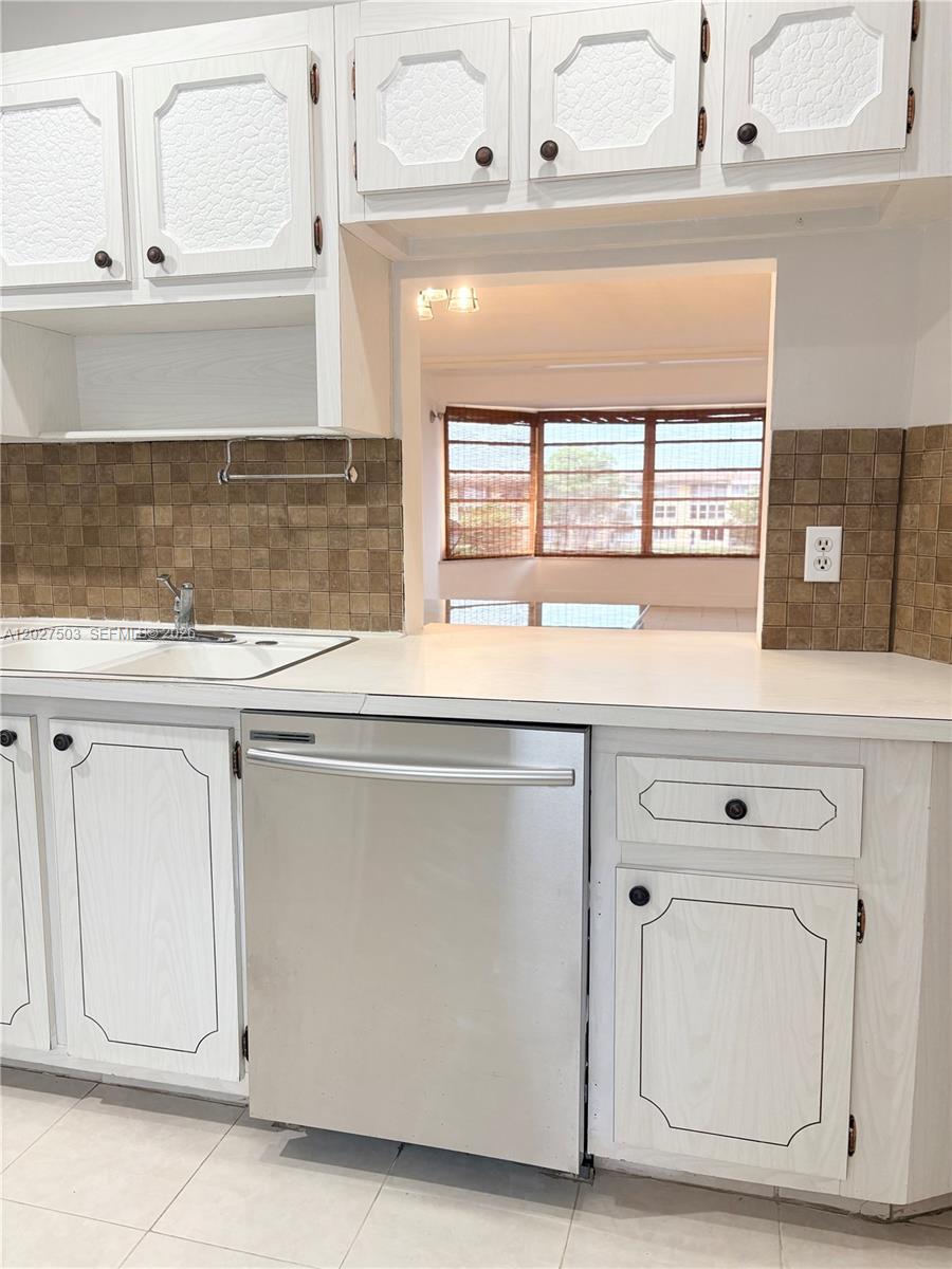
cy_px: 634
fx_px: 953
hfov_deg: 53.1
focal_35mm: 26
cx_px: 476
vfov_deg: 67.3
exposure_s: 1/60
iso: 80
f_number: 1.6
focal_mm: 5.96
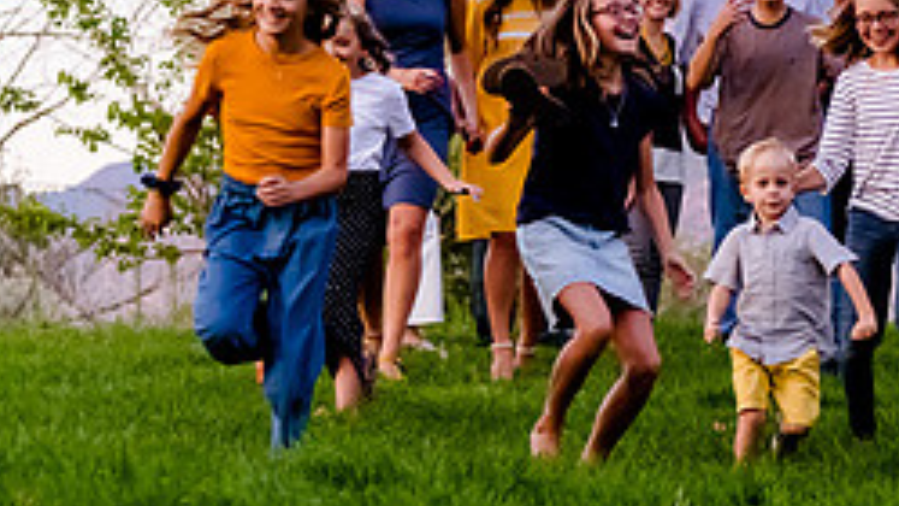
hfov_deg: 11.3
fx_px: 4481
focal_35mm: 188
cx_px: 1040
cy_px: 192
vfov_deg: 6.5
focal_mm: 70
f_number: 4
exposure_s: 1/500
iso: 3200
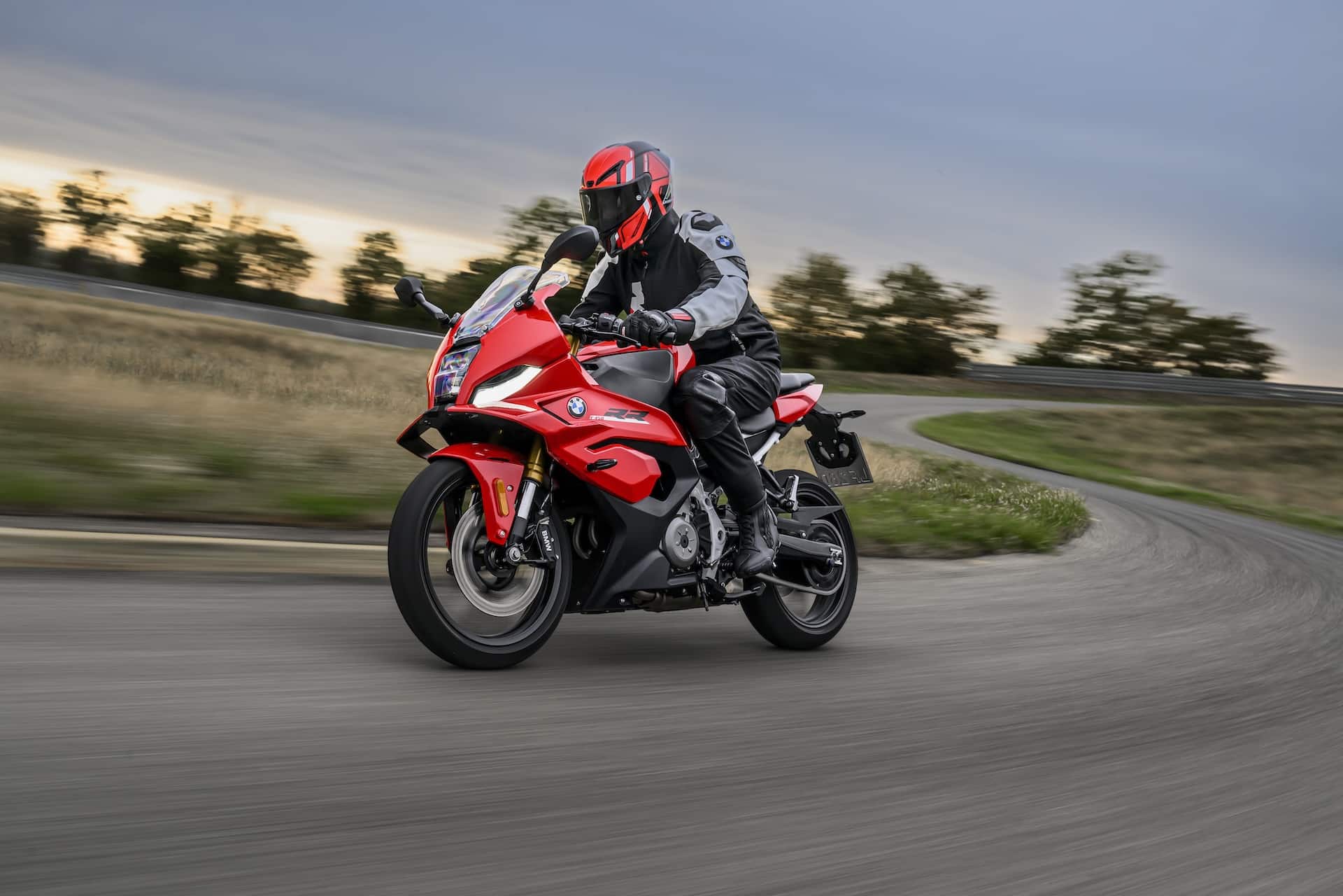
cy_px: 448
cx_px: 672
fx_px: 1455
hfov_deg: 49.6
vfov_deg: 34.2
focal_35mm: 39
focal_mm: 39
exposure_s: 1/25
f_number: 10
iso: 200
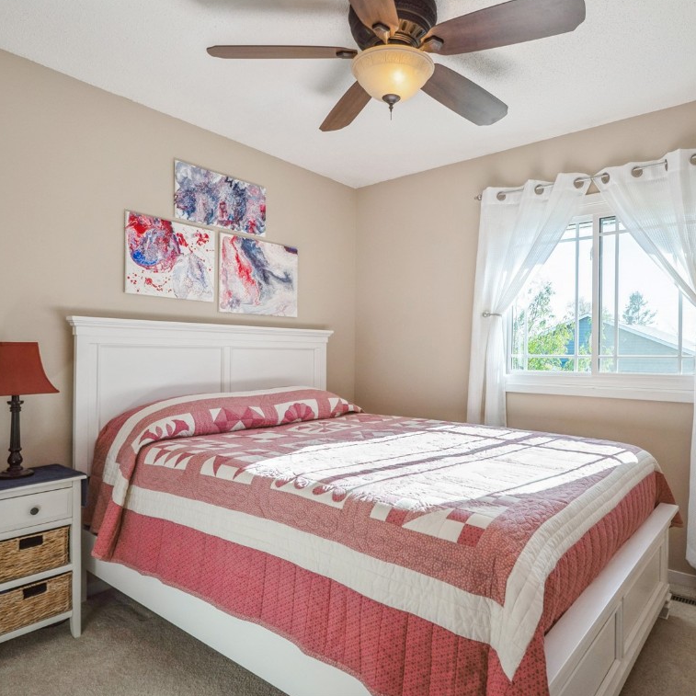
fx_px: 500
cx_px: 373
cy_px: 347
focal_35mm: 22
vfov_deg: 69.6
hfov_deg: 69.5
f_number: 9
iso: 400
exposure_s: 1/60
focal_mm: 17
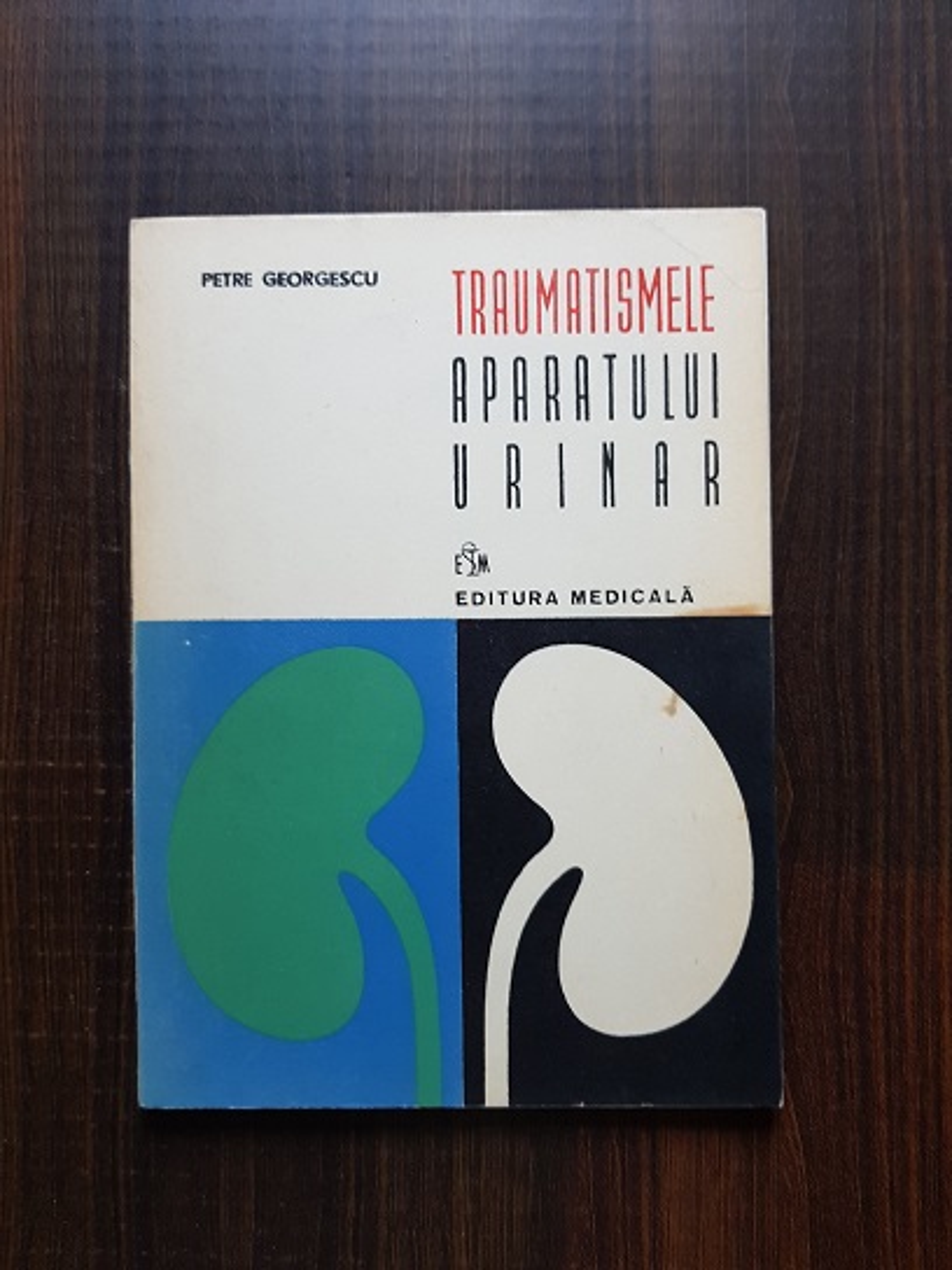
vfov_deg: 67.3
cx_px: 476
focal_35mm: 26
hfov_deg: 53.1
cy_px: 635
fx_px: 953
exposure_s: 1/26
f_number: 1.7
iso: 200
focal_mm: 4.3
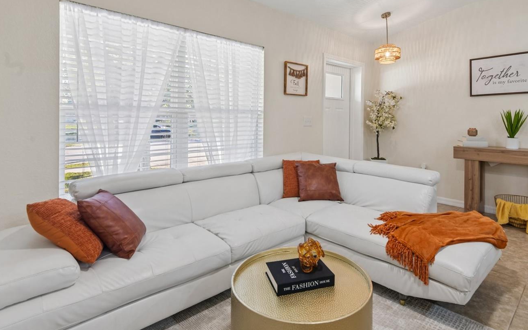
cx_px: 283
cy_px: 120
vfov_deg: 58.8
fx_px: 288
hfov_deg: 84.9
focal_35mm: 20
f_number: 8
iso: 400
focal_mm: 16
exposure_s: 1/25
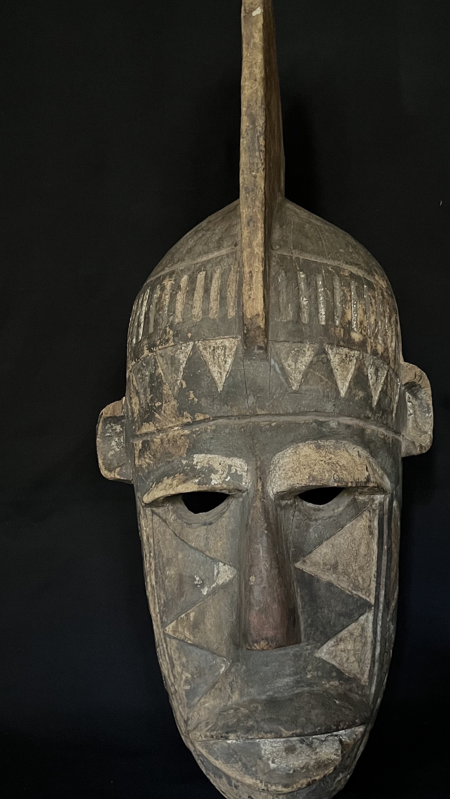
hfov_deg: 33.6
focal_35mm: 35
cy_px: 378
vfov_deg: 56.6
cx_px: 274
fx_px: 742
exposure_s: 1/40
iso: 640
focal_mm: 5.1
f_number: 1.6
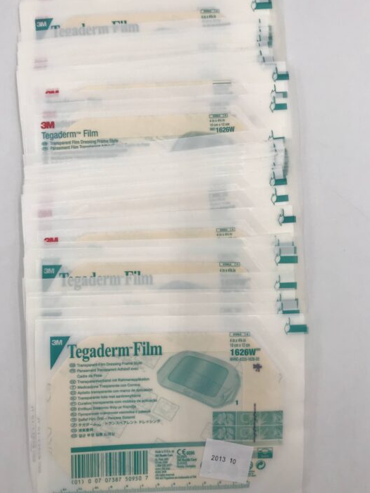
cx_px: 165
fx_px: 456
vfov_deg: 56.7
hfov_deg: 44.1
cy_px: 223
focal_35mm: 32
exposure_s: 1/60
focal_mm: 3.99
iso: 25
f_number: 1.8
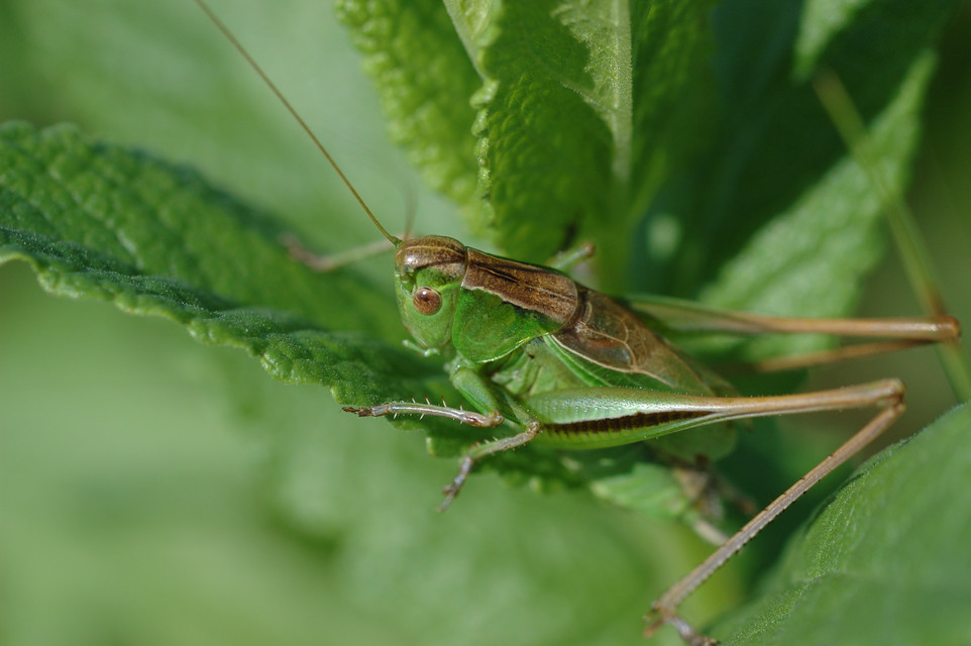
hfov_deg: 13.0
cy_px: 323
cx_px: 486
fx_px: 4245
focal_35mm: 158
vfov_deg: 8.7
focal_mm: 105
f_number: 10
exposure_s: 1/500
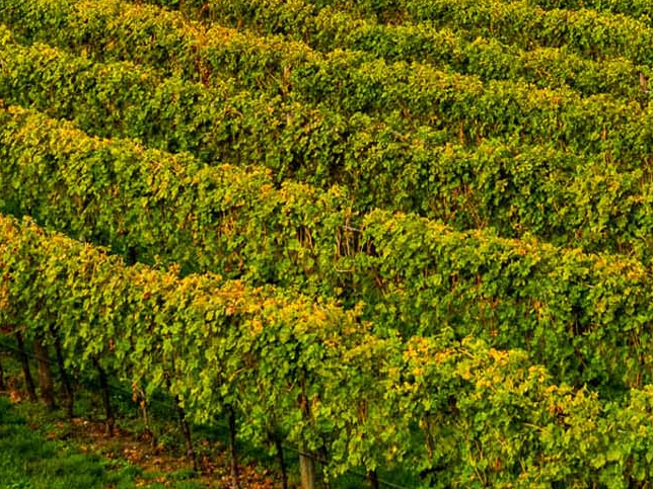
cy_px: -150
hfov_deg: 13.8
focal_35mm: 143
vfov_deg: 10.2
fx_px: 2698
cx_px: 493
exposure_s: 1/250
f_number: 6.3
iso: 200
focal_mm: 24
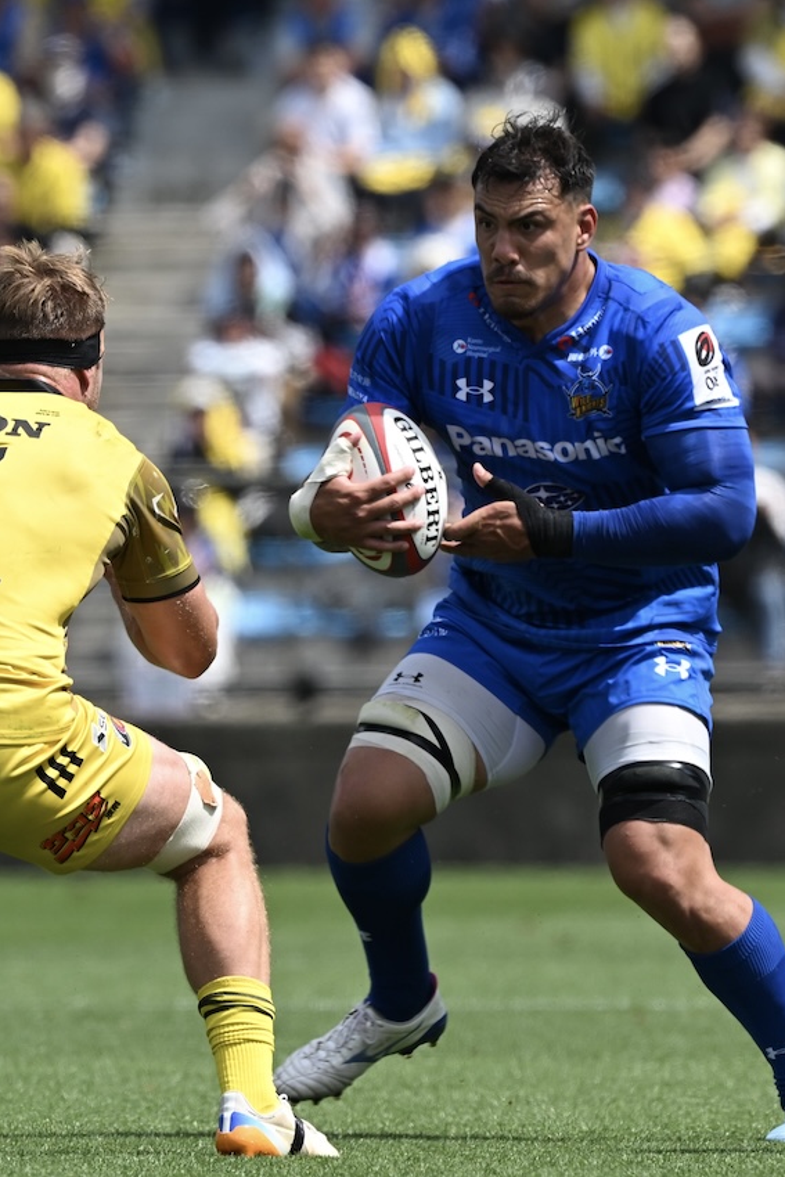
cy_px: 589
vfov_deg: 3.4
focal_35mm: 602
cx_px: 486
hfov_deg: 2.3
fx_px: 19681
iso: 200
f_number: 5.6
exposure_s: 1/1250
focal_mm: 400
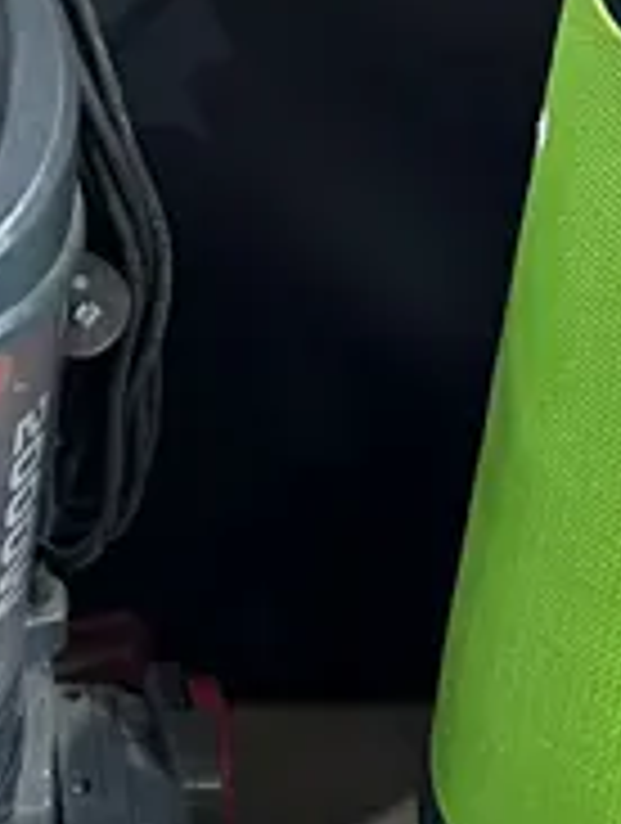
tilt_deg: -41.9
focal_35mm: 134
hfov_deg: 10.6
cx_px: -360
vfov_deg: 14.6
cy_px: 230
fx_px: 3194
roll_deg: +3.7
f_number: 1.78
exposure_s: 1/50
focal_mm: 6.86
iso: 640
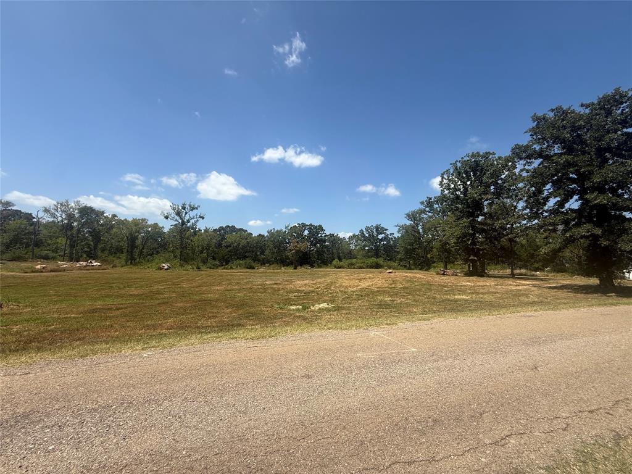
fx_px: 256
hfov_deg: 102.1
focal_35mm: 14
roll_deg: -0.4
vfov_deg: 85.7
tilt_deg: +4.8
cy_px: 237
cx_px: 316
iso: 50
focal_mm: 2.22
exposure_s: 1/2237
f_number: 2.2
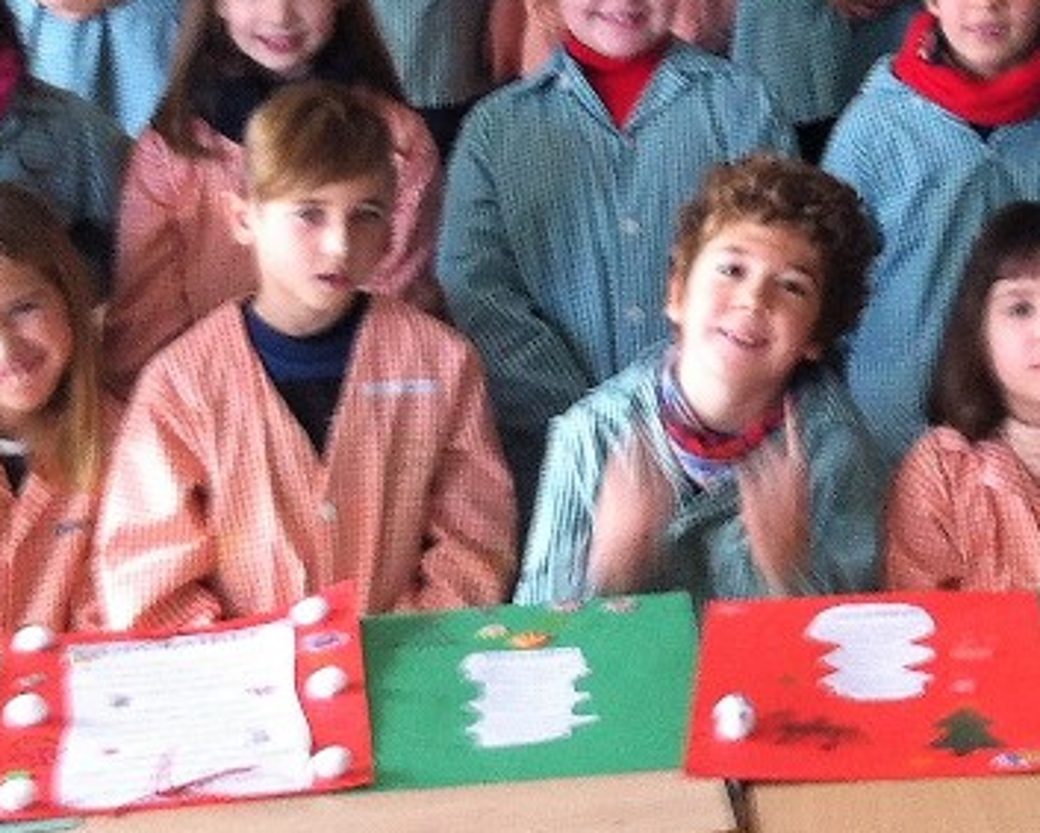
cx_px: 910
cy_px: -112
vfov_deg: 17.6
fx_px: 2588
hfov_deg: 22.3
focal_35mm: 84
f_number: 2.8
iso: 100
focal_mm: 3.85
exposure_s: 1/15
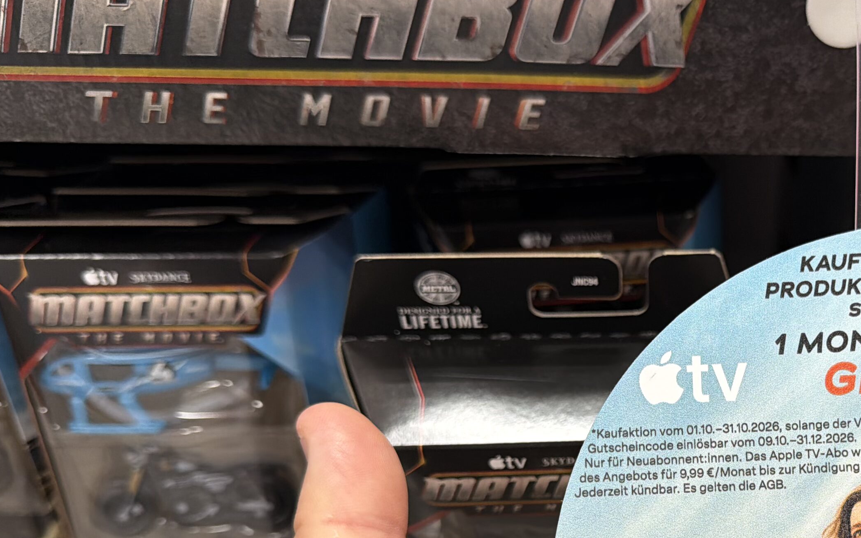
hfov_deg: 38.8
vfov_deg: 25.5
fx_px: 1150
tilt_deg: -34.7
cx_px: 740
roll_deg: -2.8
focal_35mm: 49
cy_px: 492
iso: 80
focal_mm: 6.76
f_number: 1.78
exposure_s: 1/100
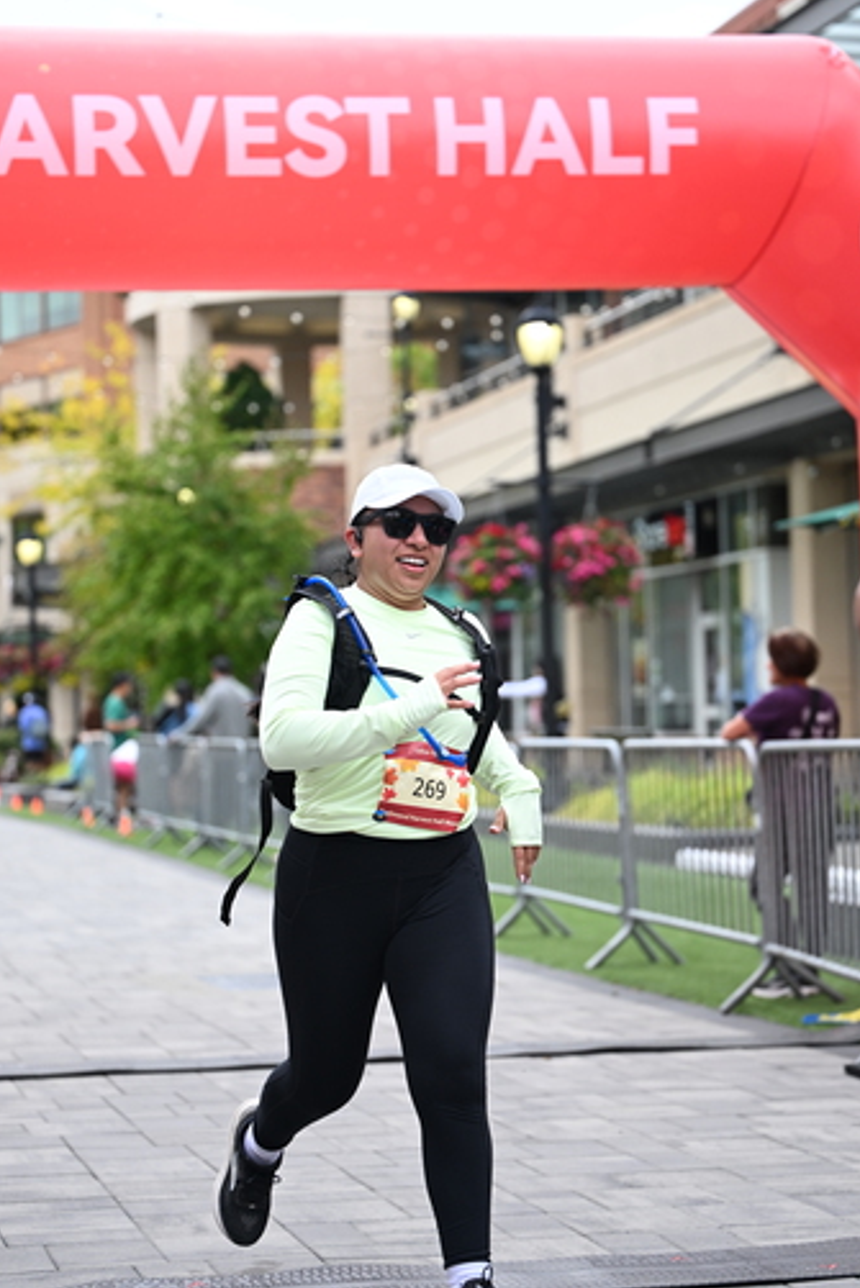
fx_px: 2900
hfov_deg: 16.9
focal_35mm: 81
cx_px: 422
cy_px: 636
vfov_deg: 25.1
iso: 640
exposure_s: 1/2500
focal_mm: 74
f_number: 2.8
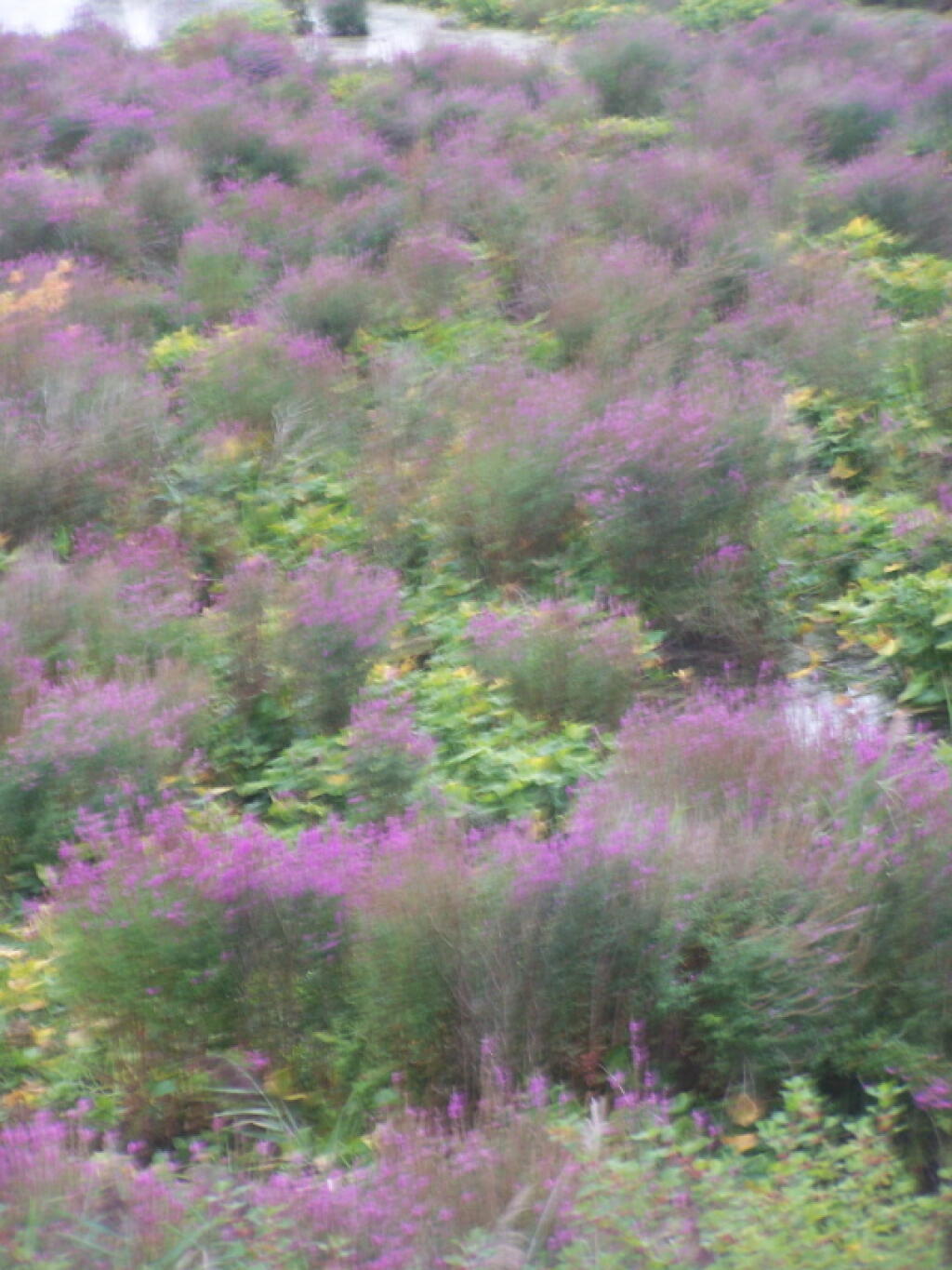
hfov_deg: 8.8
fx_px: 6196
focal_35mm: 169
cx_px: 476
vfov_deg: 11.7
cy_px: 635
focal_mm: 28
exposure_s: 1/25
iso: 140
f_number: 3.2
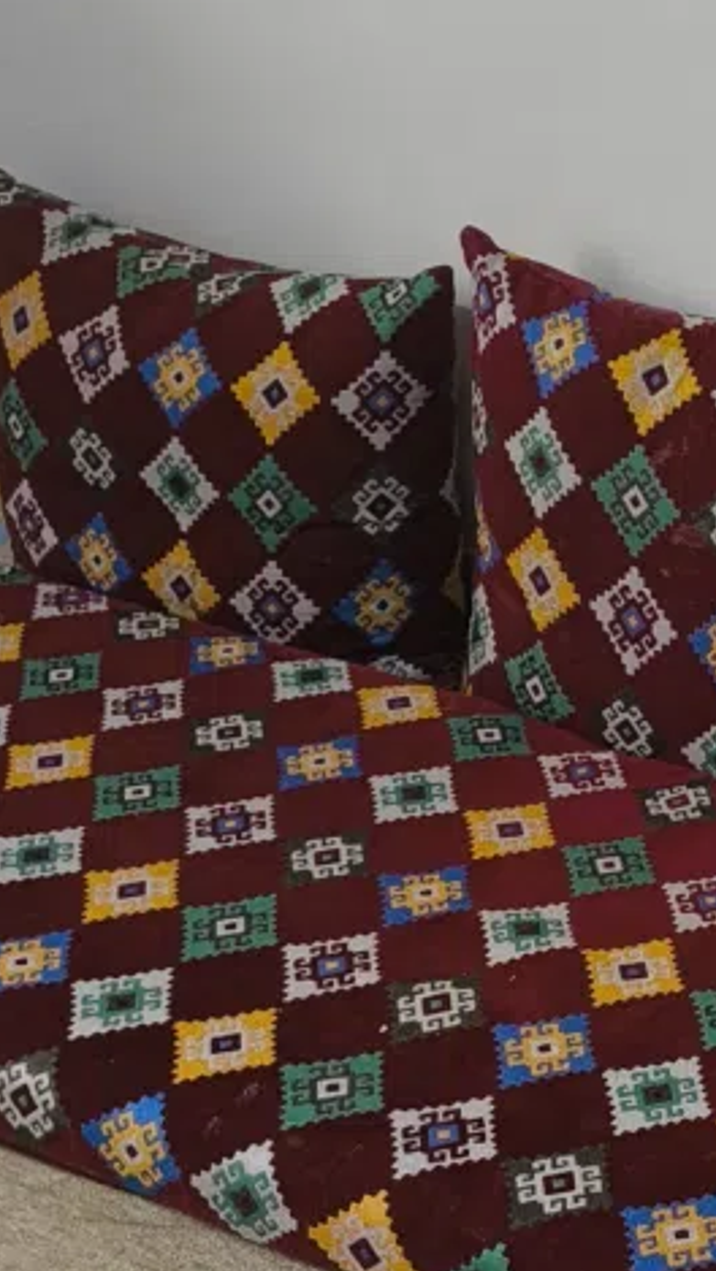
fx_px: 2564
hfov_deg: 14.5
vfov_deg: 27.8
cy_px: 523
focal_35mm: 76
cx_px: 1166
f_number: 1.87
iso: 623
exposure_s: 1/50
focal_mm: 5.56
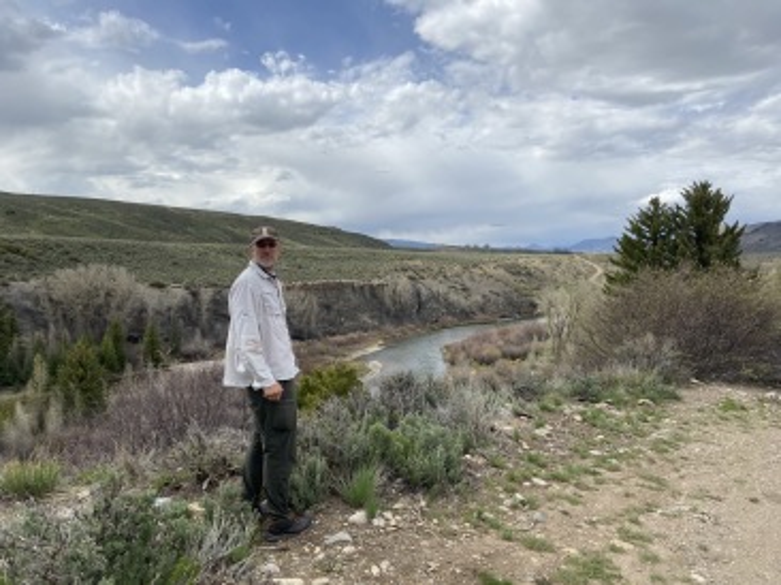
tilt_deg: -3.7
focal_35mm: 26
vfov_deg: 53.0
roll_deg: -0.3
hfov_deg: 67.3
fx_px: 586
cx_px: 390
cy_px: 292
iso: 32
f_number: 1.8
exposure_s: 1/3610
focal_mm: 4.25
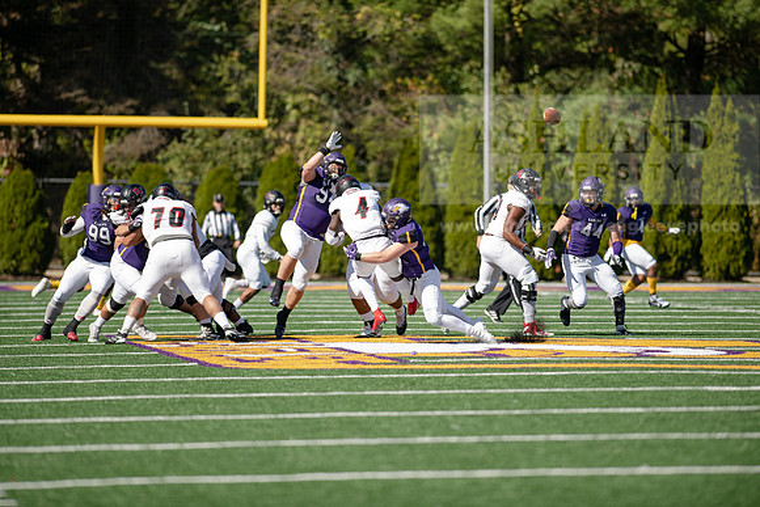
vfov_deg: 4.6
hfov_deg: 6.9
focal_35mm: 300
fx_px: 6335
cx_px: 380
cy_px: 254
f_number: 3.2
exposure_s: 1/1600
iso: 200
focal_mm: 300
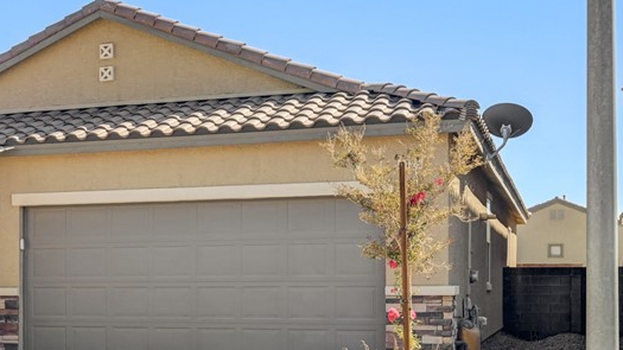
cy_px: 231
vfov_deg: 18.5
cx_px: 62
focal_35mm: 65
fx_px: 1073
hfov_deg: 30.9
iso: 800
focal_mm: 30
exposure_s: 1/1000
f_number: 10
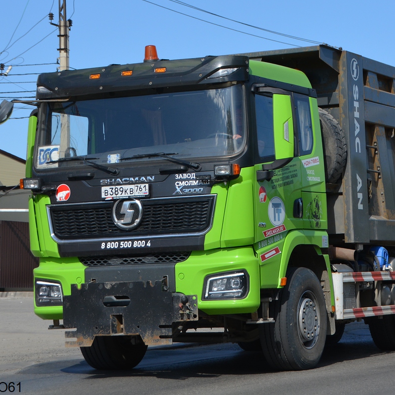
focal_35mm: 100
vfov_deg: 17.4
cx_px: 247
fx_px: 1291
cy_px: 197
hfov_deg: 17.4
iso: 400
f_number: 6.3
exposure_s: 1/1600
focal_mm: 52
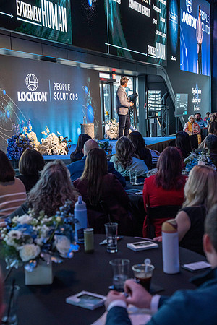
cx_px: 108
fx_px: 533
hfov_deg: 23.0
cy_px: 162
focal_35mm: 59
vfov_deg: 33.9
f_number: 4.5
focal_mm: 59
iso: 6400
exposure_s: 1/200
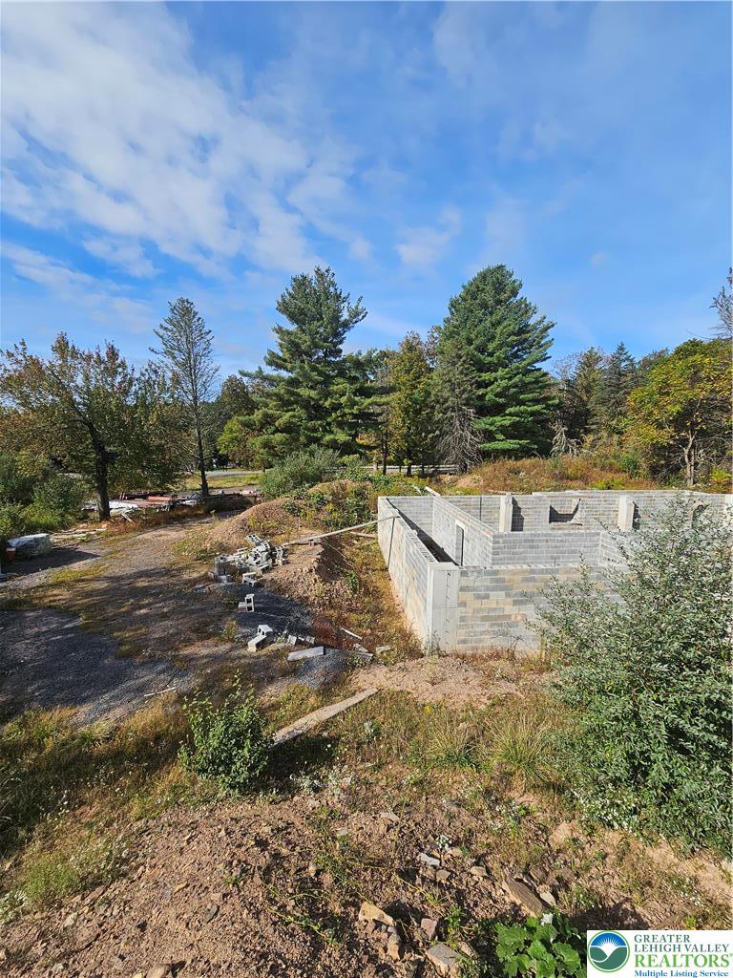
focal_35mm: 13
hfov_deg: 89.9
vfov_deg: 106.2
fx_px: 367
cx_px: 366
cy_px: 489
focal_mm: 2.2
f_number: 2.2
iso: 50
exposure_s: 1/2723
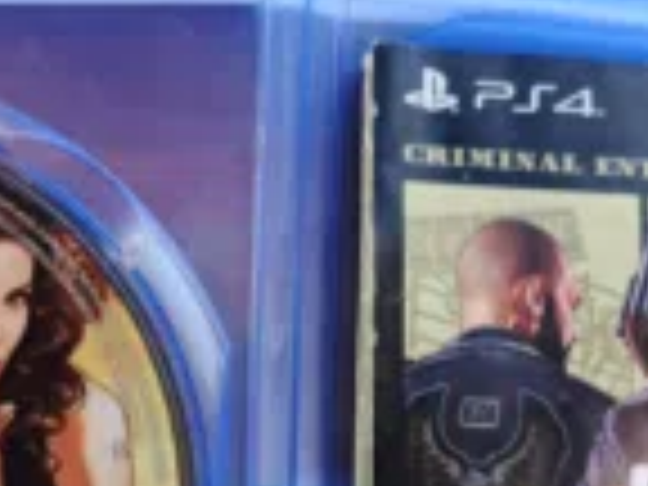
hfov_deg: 30.1
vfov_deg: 22.5
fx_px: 1198
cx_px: 230
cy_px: 405
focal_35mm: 64
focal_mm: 5.89
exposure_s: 1/50
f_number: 1.8
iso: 359
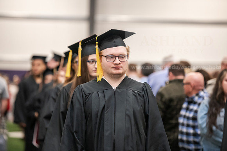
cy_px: 76
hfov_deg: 12.4
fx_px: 1041
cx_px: 114
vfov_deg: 8.3
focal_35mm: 165
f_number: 3.2
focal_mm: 165
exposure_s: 1/200
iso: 2500
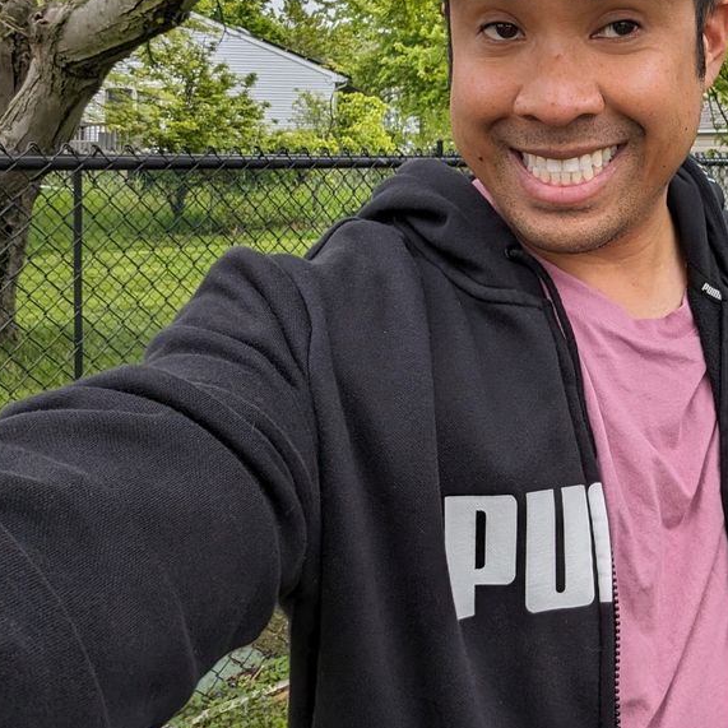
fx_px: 928
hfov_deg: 39.8
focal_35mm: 39
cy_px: 168
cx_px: 649
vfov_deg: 41.4
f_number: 2.2
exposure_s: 1/737
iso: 46
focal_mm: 2.74
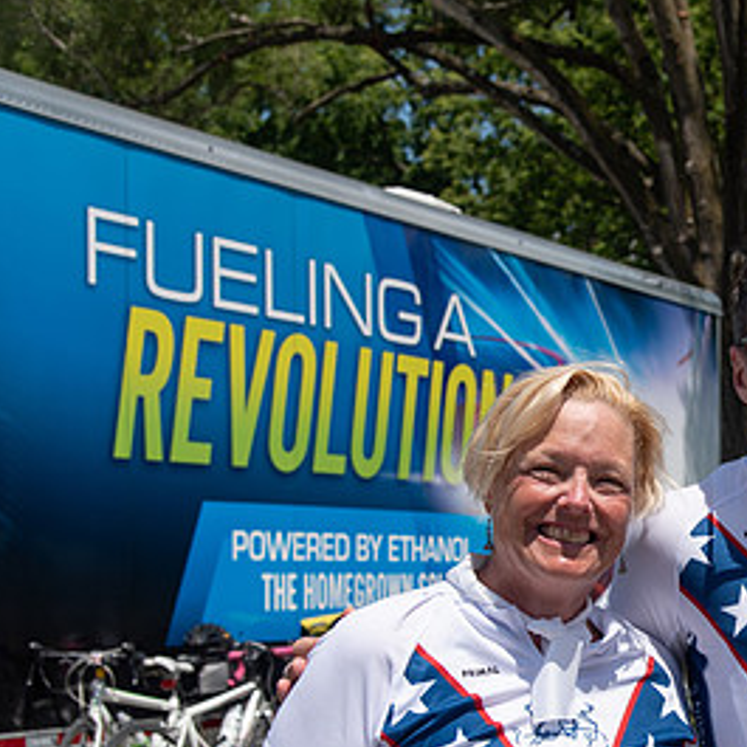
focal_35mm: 82
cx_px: 772
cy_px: 523
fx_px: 2002
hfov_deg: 20.4
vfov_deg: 21.0
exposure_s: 1/1600
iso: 200
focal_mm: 44
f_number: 5.6
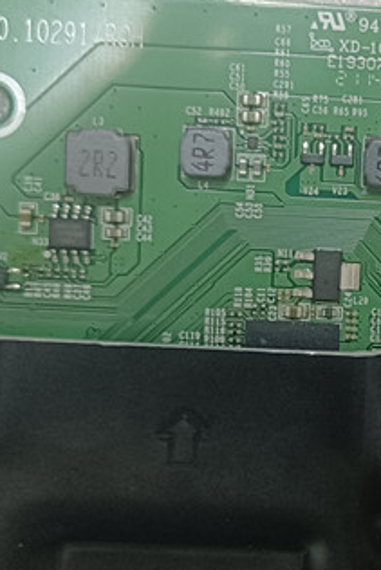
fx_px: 1126
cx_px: 437
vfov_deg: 28.4
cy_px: 301
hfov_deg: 18.4
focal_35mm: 71
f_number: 1.9
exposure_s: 1/33.3
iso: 1487
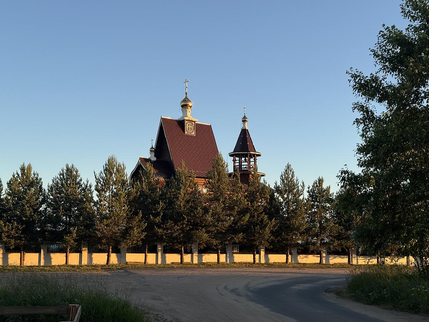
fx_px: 595
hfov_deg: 39.7
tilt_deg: +8.1
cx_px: 214
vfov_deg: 30.3
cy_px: 161
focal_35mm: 48
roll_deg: +0.4
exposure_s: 1/792
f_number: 1.78
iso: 64
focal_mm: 6.76
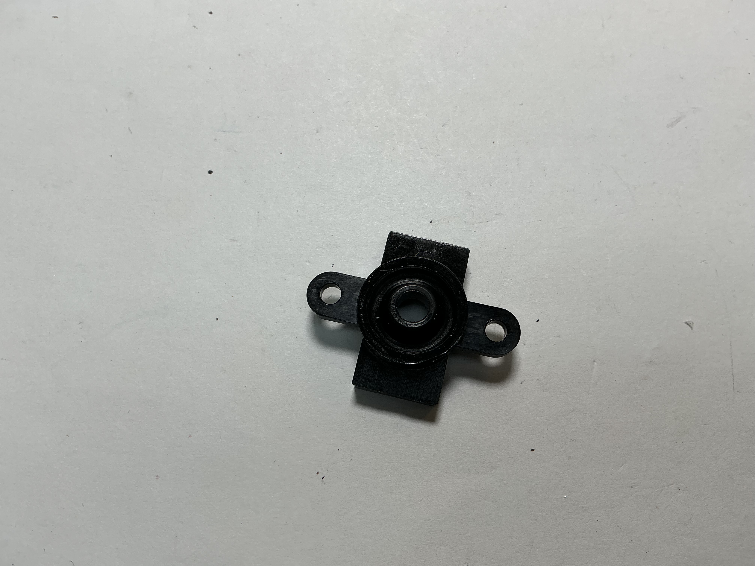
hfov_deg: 61.7
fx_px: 633
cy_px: 283
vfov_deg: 48.2
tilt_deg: -76.3
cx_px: 378
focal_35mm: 29
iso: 20
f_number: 1.8
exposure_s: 1/239
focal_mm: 3
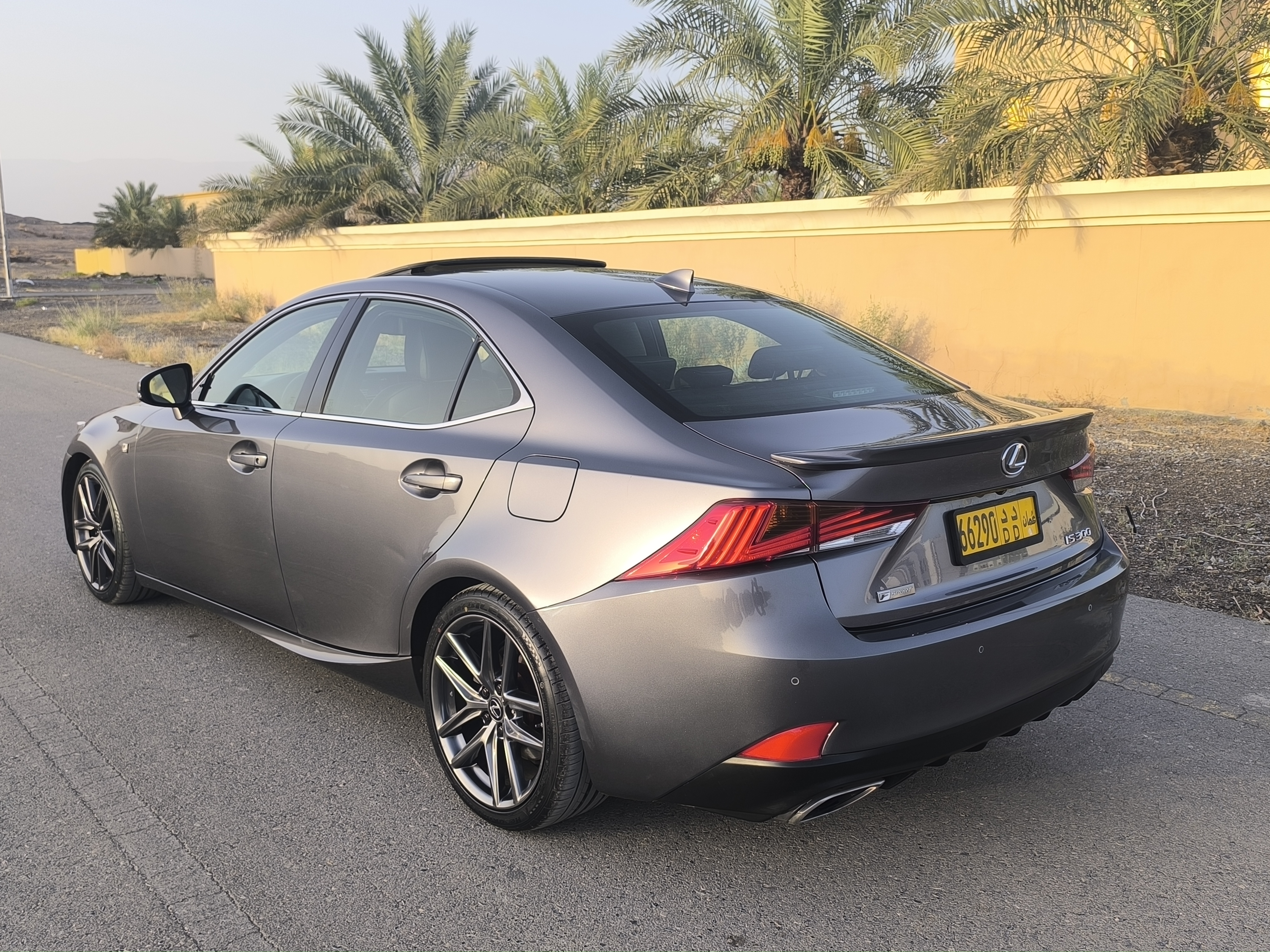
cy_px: 476
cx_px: 635
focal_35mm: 30
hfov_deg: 60.0
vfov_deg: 46.8
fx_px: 1101
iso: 50
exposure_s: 1/213
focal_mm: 6.14
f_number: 1.65
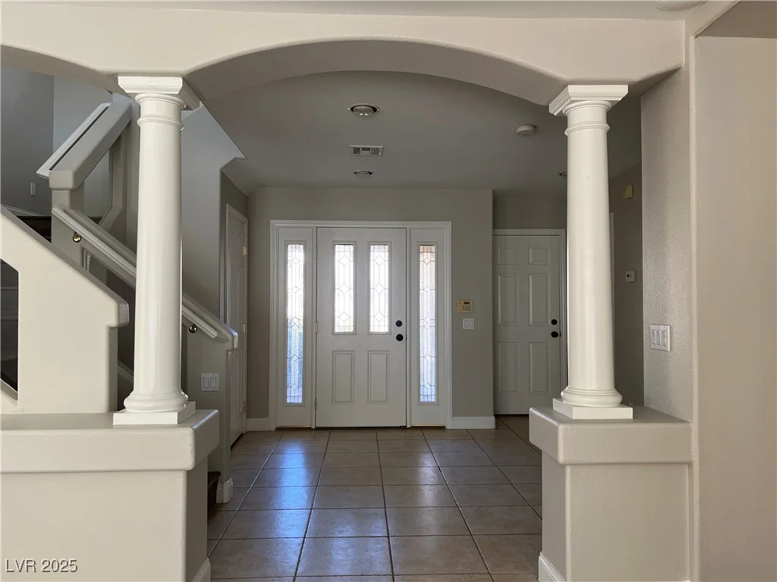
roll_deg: +0.1
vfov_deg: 53.1
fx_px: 584
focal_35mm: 26
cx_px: 388
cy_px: 291
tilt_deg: +1.0
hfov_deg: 67.3
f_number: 1.5
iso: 125
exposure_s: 1/105
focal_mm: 5.7
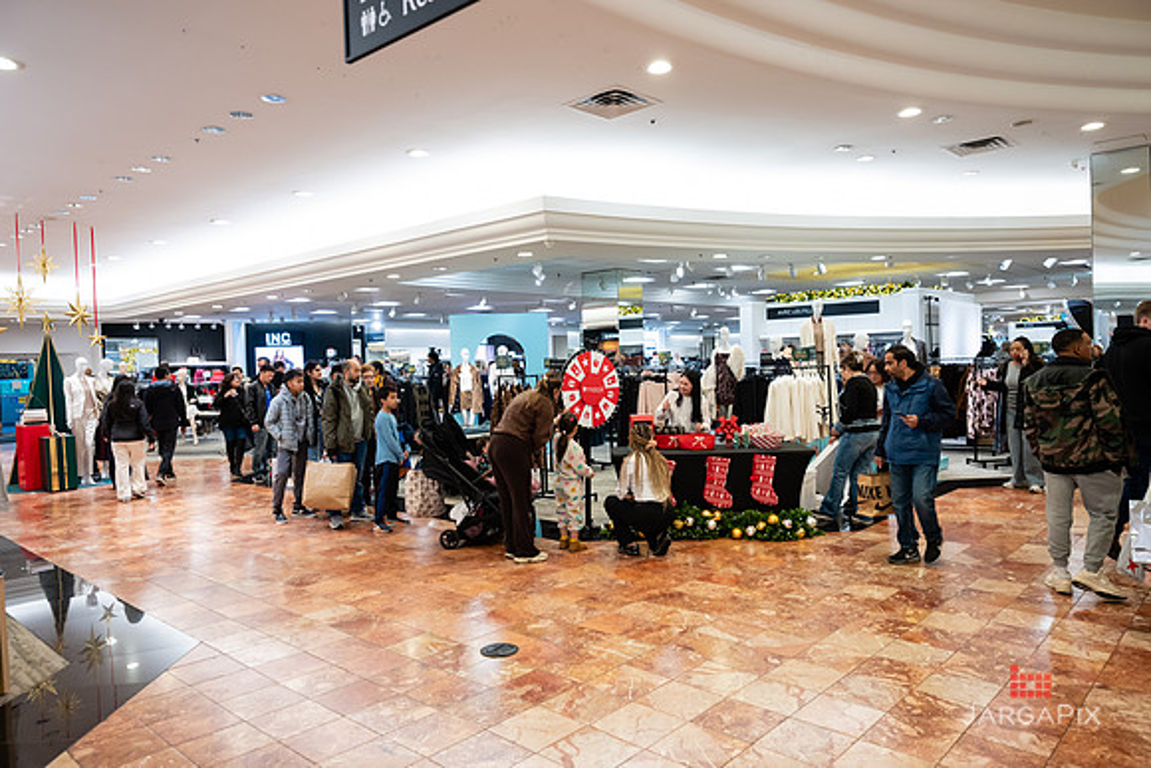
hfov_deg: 73.5
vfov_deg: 53.0
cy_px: 384
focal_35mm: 24
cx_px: 575
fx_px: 771
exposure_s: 1/125
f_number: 3.2
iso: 1000
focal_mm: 24
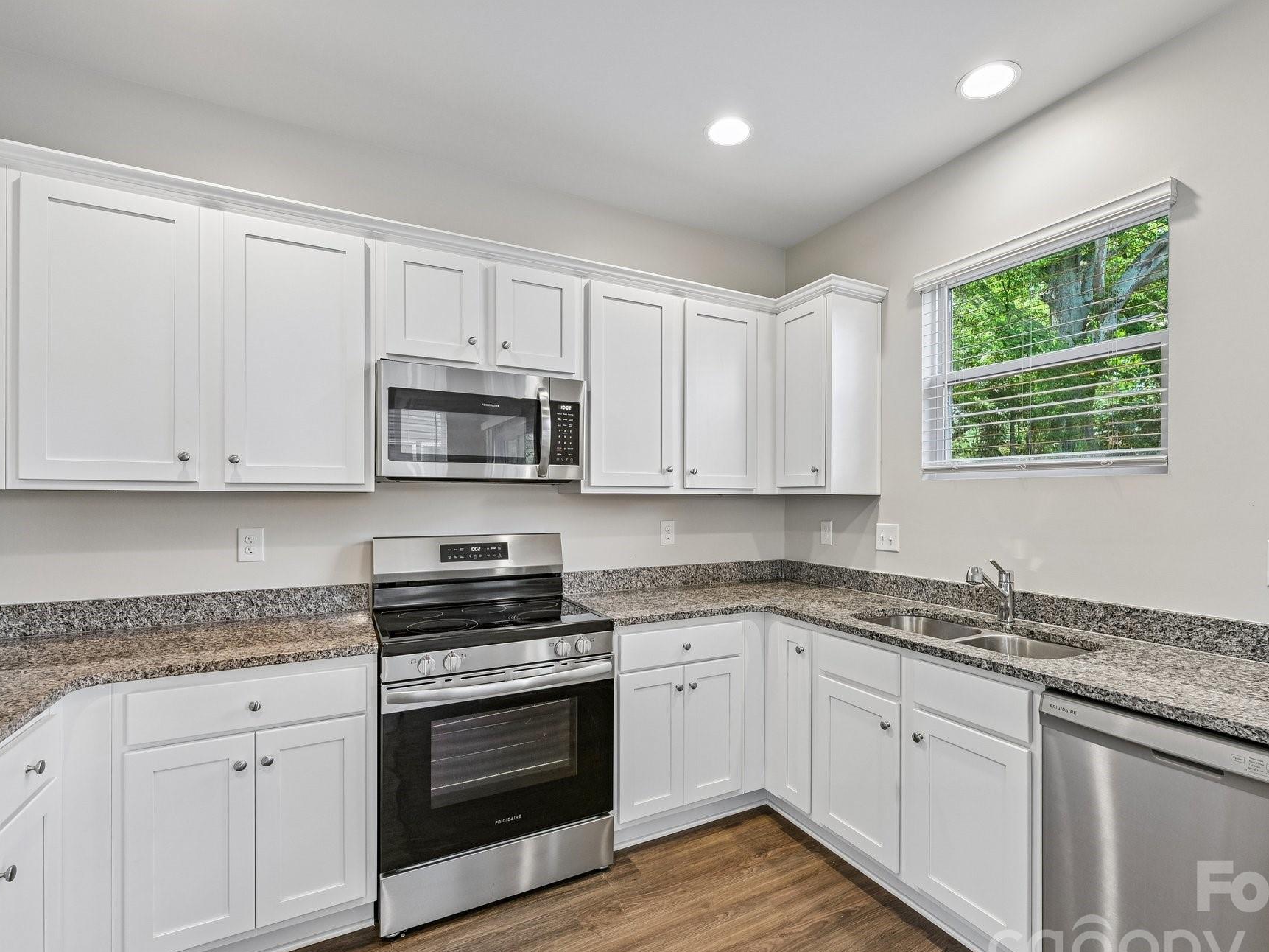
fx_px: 587
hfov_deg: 94.4
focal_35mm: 16
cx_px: 678
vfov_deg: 78.0
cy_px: 502
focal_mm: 14
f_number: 8
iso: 400
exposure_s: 1/13
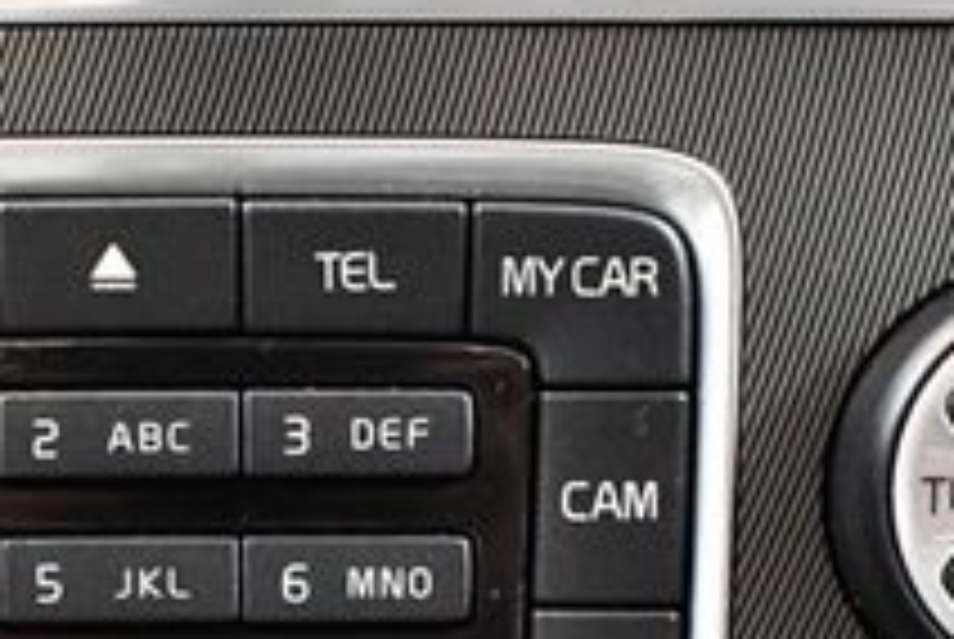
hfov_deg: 15.3
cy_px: 900
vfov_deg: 10.1
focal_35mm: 133
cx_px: 140
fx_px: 3529
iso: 6400
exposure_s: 1/60
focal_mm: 22
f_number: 3.8
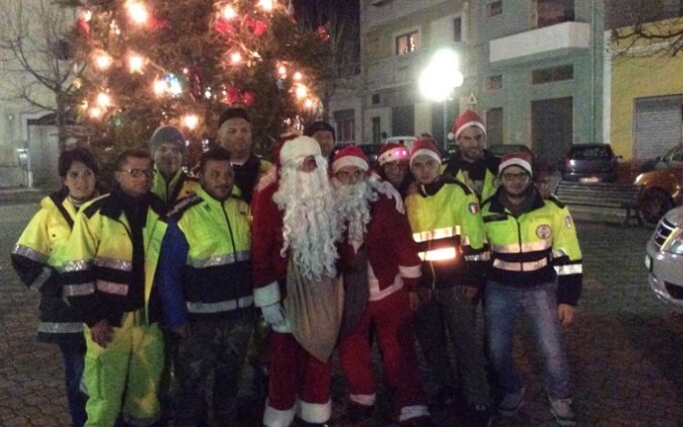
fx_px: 707
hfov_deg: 51.5
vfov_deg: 33.6
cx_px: 320
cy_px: 206
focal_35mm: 38
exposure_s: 1/17
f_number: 2.4
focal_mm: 3.3
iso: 800
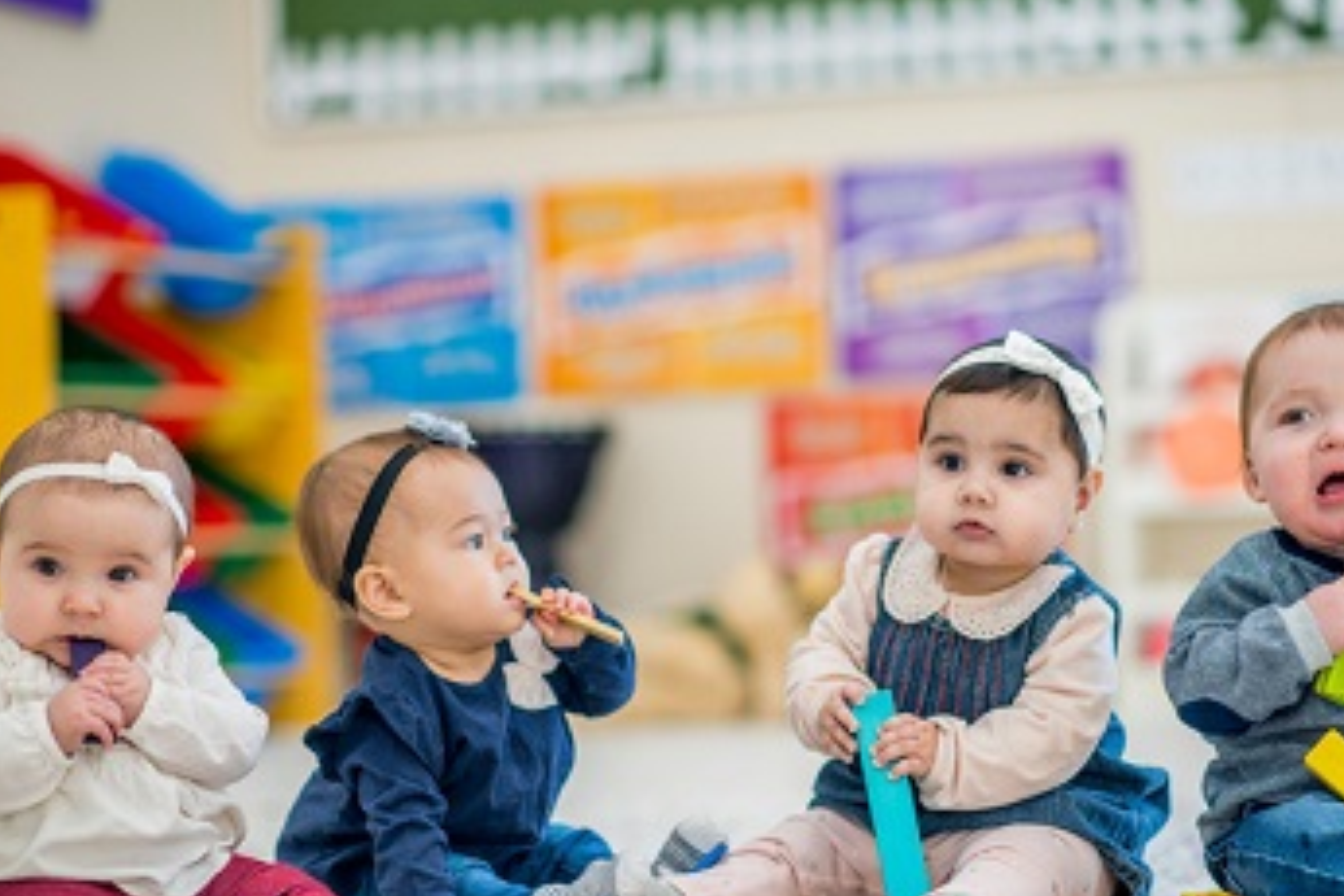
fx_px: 4144
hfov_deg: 18.4
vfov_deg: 12.3
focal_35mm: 111
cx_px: 740
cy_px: 557
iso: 125
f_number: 1.8
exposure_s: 1/200
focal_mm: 85
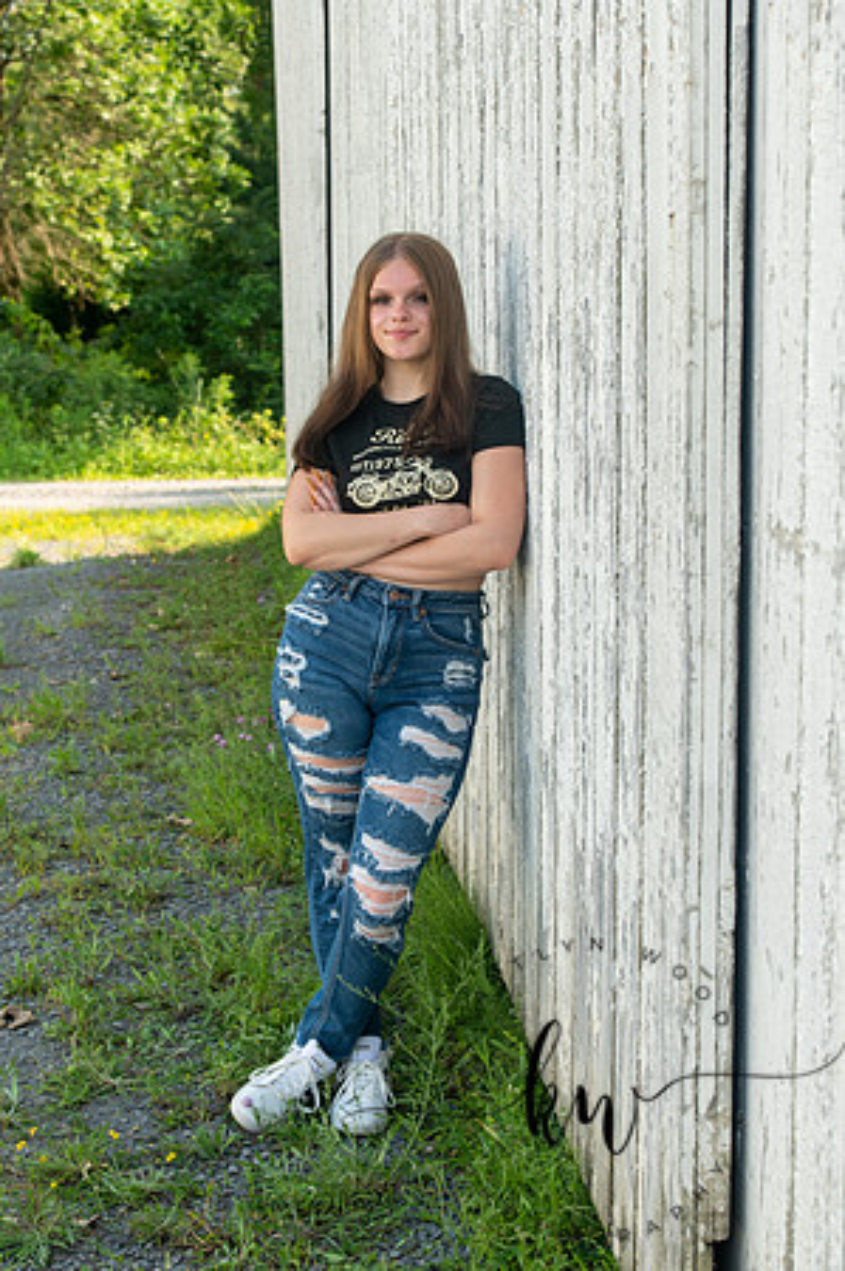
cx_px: 422
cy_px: 636
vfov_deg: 28.9
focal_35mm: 70
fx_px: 2470
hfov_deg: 19.4
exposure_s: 1/250
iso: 400
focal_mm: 70
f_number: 7.1
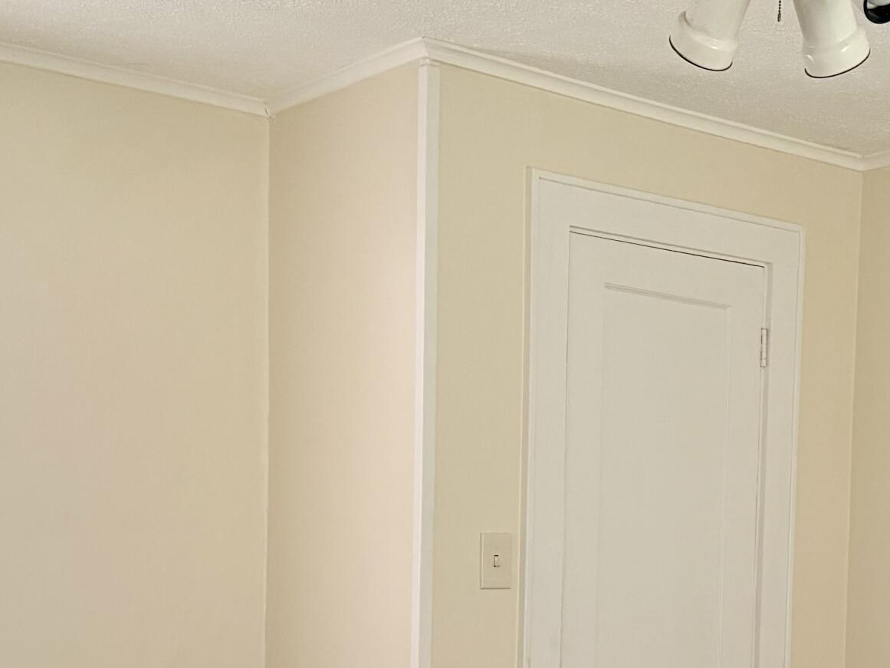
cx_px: 696
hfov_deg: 30.5
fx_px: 1594
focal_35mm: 62
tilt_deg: -2.1
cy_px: 642
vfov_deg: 22.9
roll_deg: -2.5
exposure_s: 1/60
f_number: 1.78
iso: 640
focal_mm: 6.76
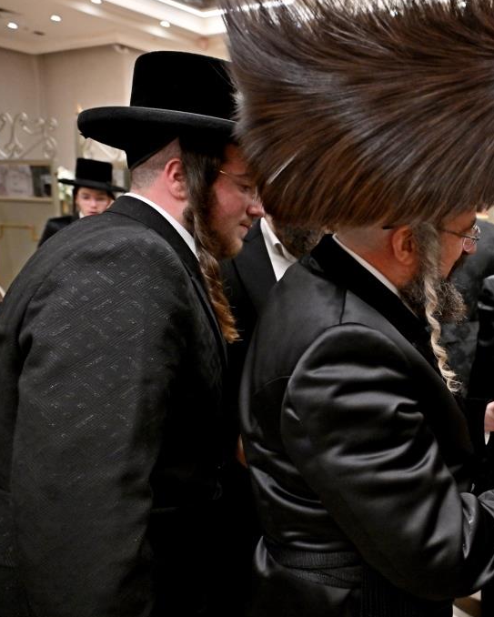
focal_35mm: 34
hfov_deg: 39.8
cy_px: 308
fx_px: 621
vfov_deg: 52.8
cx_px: 456
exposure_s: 1/250
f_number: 4
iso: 1250
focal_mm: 24
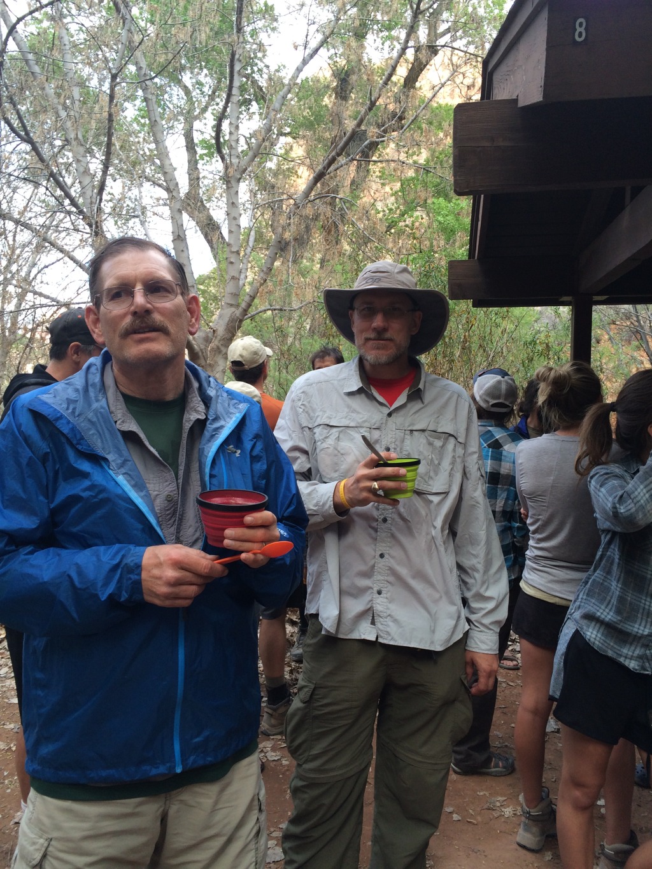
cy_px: 434
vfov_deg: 61.7
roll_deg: +1.3
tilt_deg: -2.1
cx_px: 326
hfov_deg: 48.2
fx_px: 728
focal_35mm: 29
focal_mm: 4.15
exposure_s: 1/120
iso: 50
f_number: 2.2
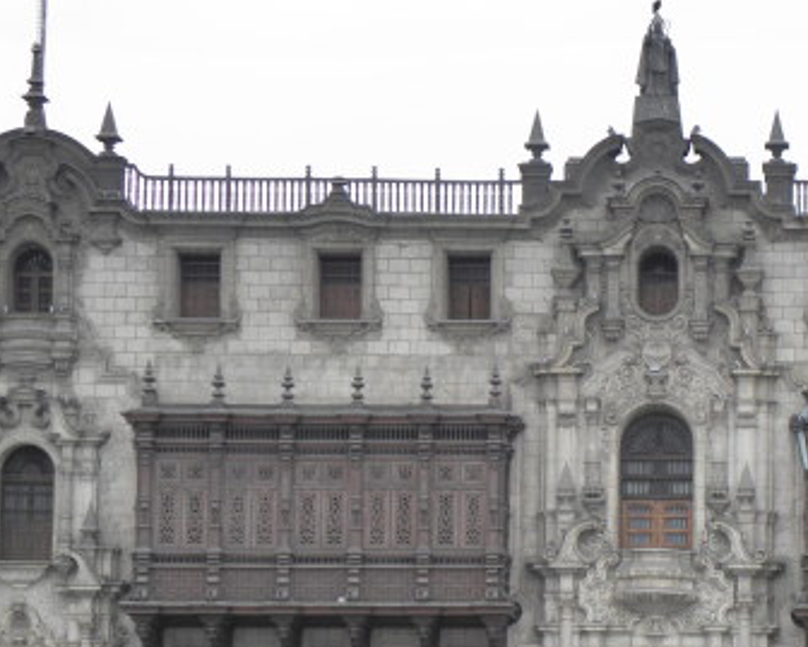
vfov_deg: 11.8
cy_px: 510
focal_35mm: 130
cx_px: 640
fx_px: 3110
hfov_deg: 14.7
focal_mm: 12.55
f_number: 3.8
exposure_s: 1/400
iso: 100
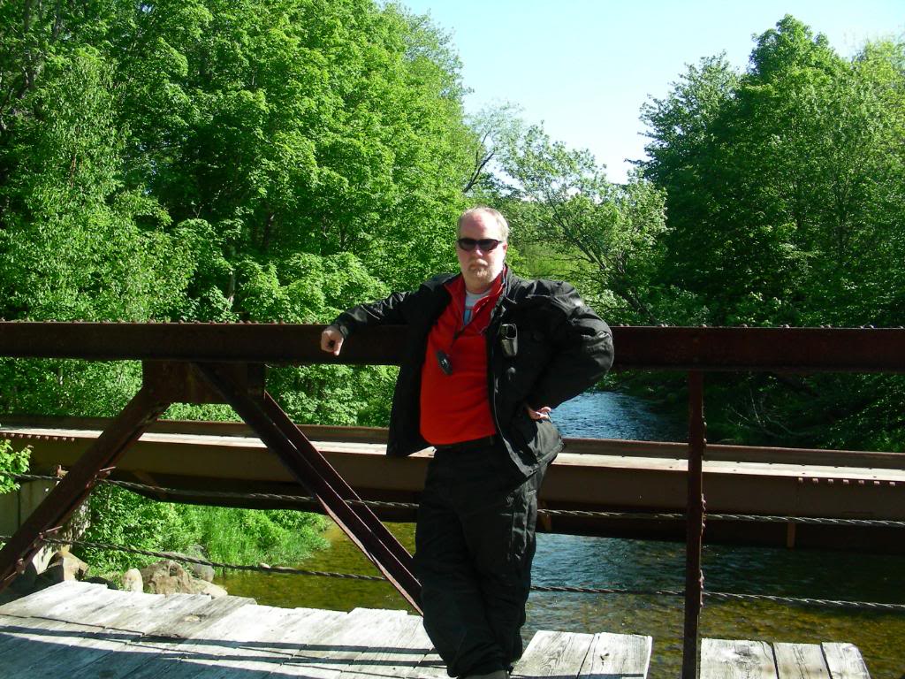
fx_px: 993
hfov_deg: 49.0
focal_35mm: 38
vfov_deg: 37.7
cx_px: 452
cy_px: 340
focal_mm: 6.3
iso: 50
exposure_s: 1/250
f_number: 4
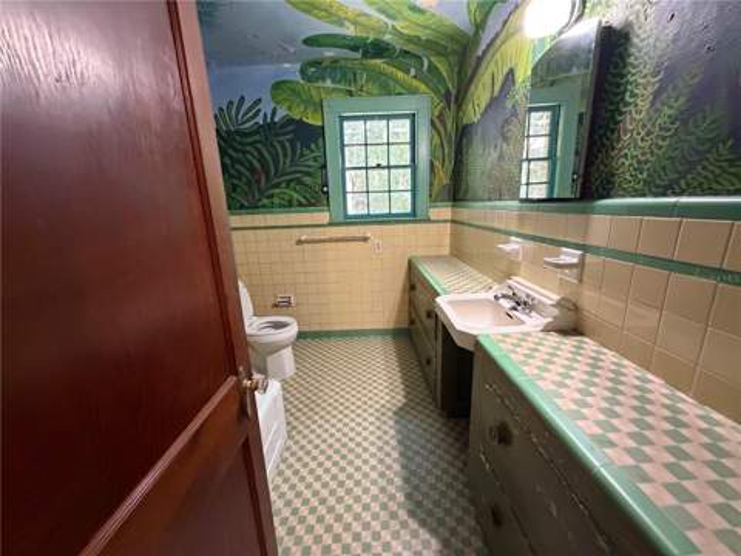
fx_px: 300
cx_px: 370
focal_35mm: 14
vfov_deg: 85.7
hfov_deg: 102.1
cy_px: 278
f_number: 2.2
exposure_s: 1/60
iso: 800
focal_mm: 2.22
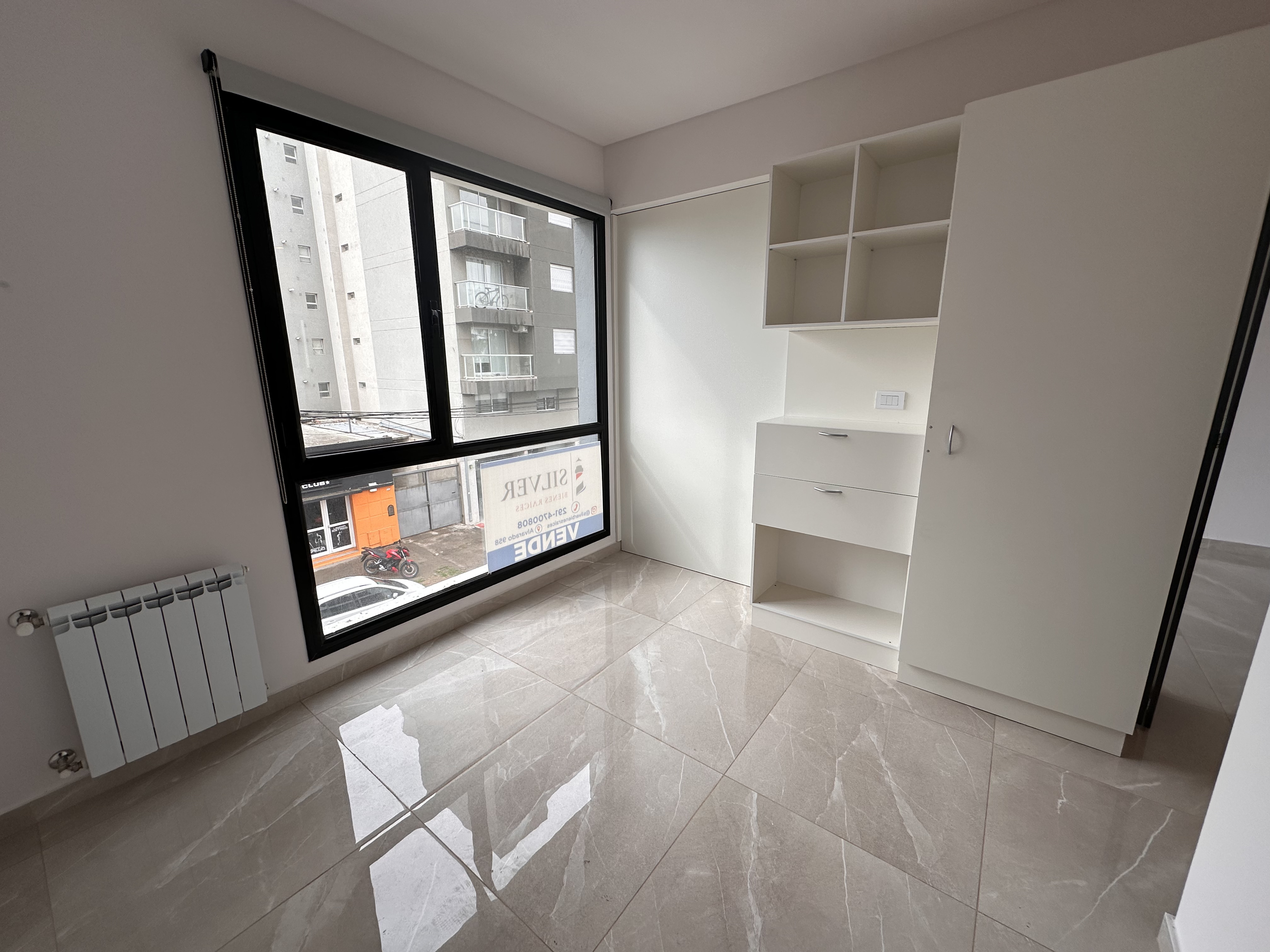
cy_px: 476
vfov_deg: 85.7
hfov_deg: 102.1
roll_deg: +0.7
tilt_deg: -12.6
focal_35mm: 14
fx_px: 514
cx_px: 635
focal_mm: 2.22
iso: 40
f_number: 2.2
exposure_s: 1/237
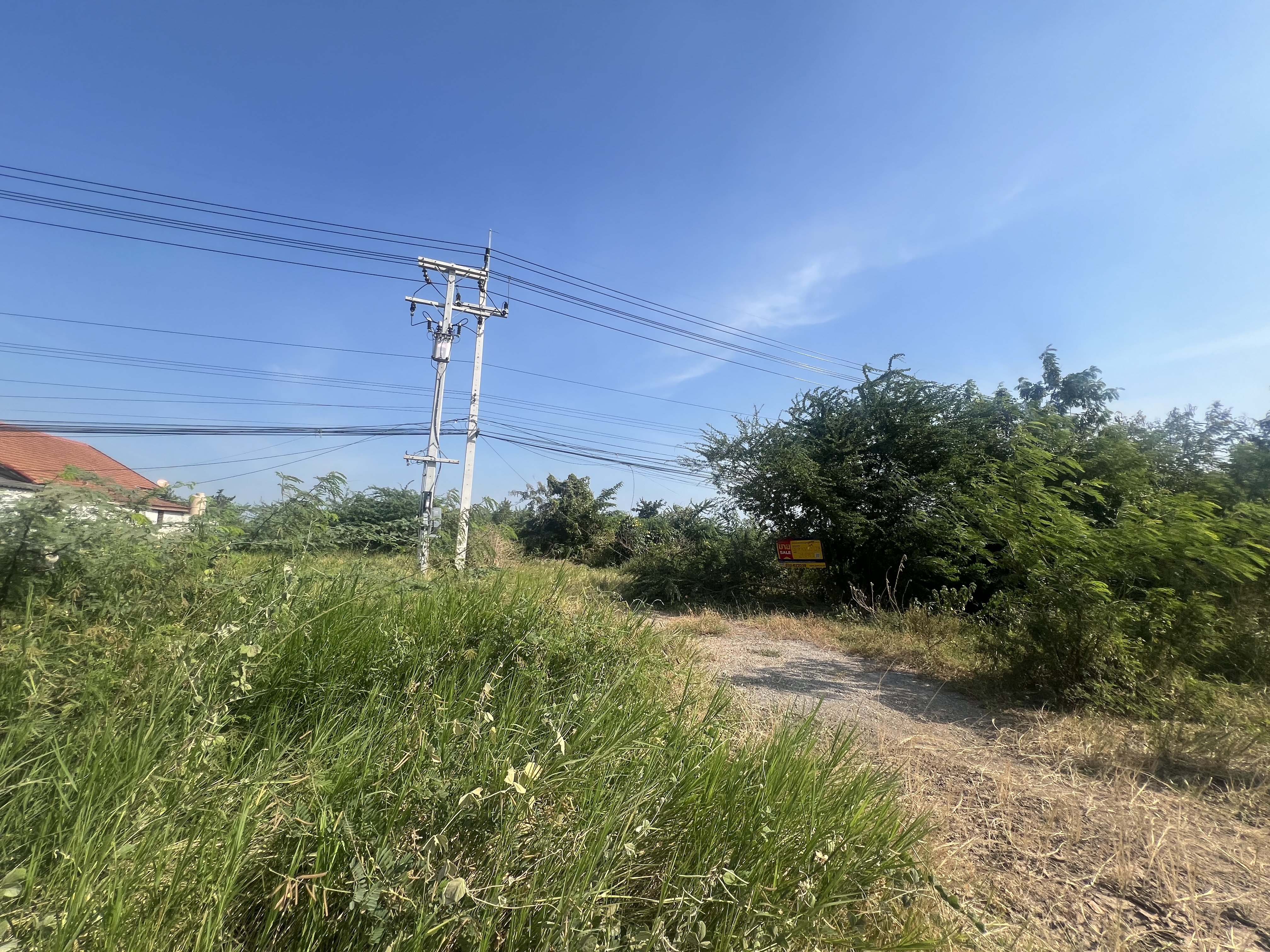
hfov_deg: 106.2
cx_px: 635
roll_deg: -2.7
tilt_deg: +7.3
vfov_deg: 89.9
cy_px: 476
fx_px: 477
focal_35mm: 13
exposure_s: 1/1647
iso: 32
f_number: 1.8
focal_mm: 1.57
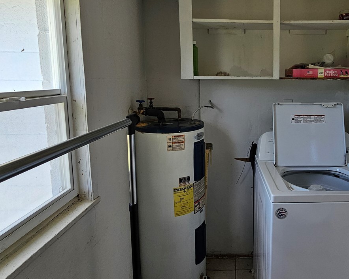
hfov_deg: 70.0
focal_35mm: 23
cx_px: 240
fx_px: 238
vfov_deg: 60.1
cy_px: 106
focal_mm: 2.2
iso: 64
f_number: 2.2
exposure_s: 1/262
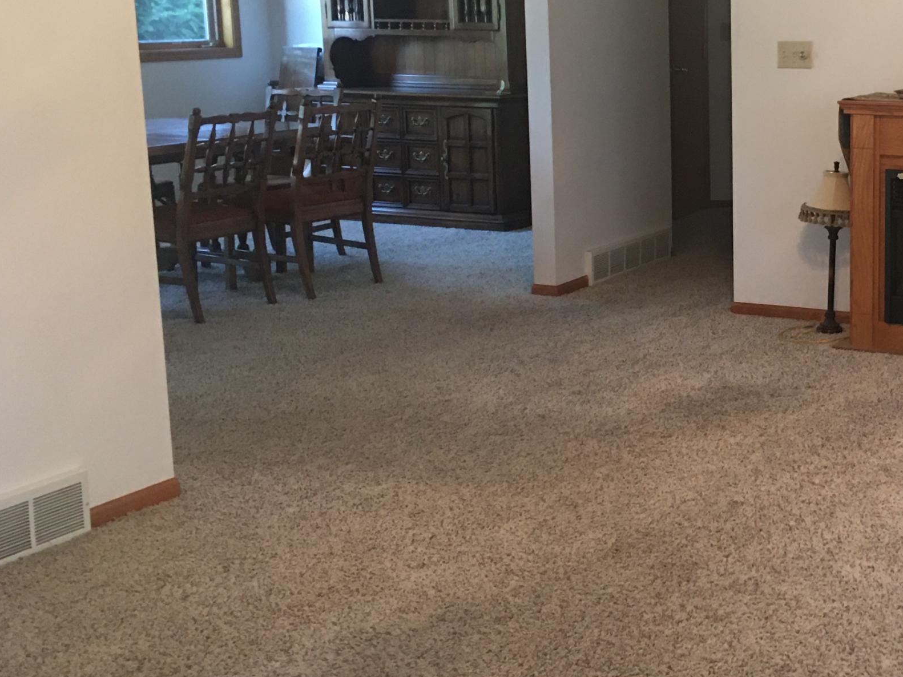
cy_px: 249
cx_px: 808
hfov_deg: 33.2
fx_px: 1435
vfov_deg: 26.5
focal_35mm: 55
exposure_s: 1/15
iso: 80
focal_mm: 4.15
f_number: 2.2
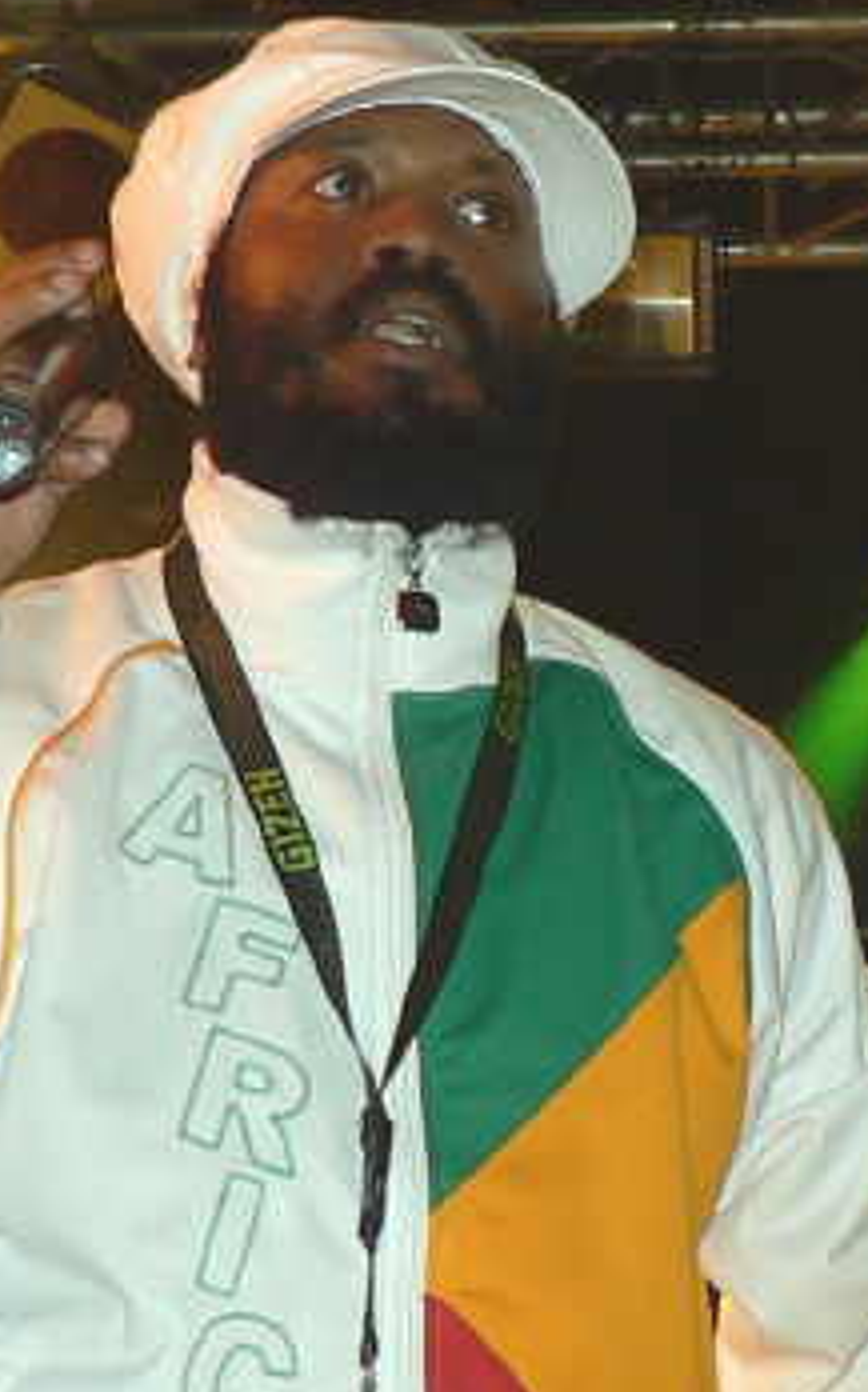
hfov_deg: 20.2
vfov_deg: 31.6
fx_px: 2426
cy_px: 1008
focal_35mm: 64
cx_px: 544
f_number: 2.8
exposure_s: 1/60
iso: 100
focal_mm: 6
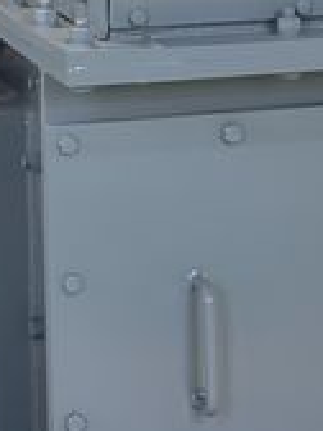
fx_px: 2364
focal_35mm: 190
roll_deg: +0.4
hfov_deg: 7.8
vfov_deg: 10.2
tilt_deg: -5.7
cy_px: -160
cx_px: 141
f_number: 1.78
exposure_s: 1/188
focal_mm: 6.76
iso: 80
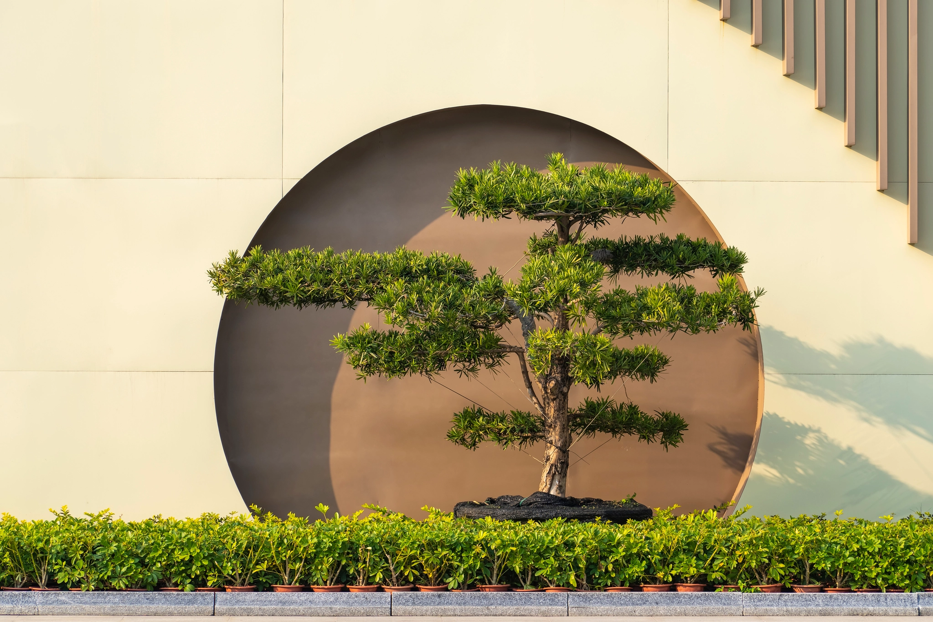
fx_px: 5183
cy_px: 311
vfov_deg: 6.9
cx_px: 466
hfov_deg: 10.3
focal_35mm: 200
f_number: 10
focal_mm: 200
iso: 125
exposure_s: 1/125
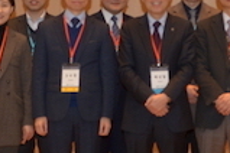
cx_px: 178
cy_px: 5
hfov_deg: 12.8
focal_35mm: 160
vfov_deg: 8.5
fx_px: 1022
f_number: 4.5
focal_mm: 20
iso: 320
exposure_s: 1/320
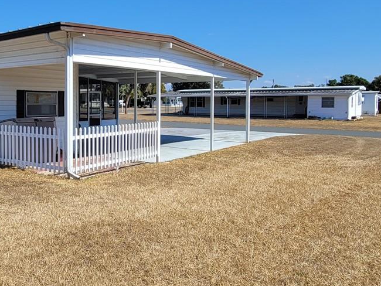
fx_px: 352
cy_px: 115
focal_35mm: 32
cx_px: 98
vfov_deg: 44.0
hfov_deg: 54.3
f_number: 2.2
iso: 50
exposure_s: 1/2169
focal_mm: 2.2
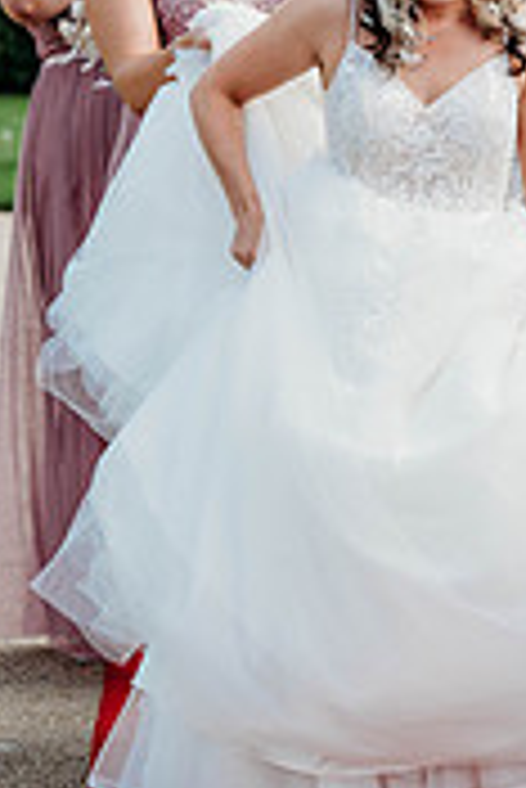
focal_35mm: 218
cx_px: 641
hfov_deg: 6.3
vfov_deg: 9.4
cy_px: 396
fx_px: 4768
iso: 100
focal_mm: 85
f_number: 3.2
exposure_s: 1/1250
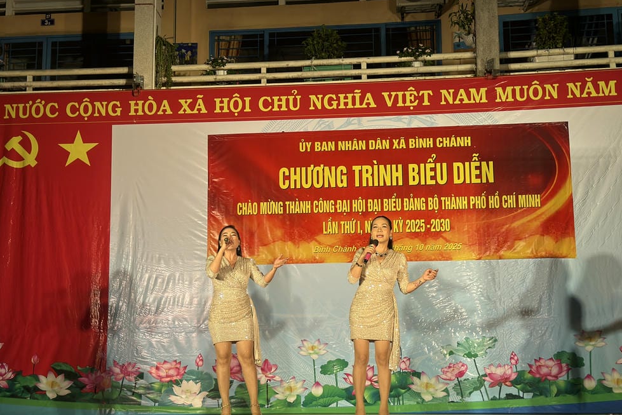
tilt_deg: +11.6
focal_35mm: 51
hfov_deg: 38.9
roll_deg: +0.4
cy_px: 211
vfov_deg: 26.5
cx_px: 313
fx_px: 881
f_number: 1.78
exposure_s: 1/228
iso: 80
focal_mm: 6.86
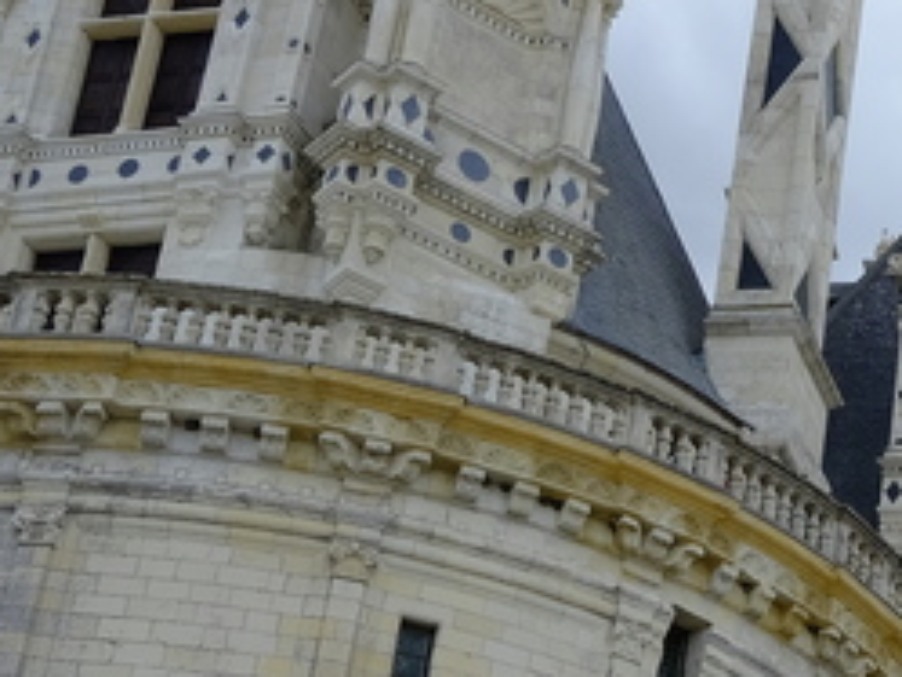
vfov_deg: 13.5
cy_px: 690
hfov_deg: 16.4
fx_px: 2816
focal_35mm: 108
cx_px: 1402
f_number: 11
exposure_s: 1/105
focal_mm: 23
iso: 400
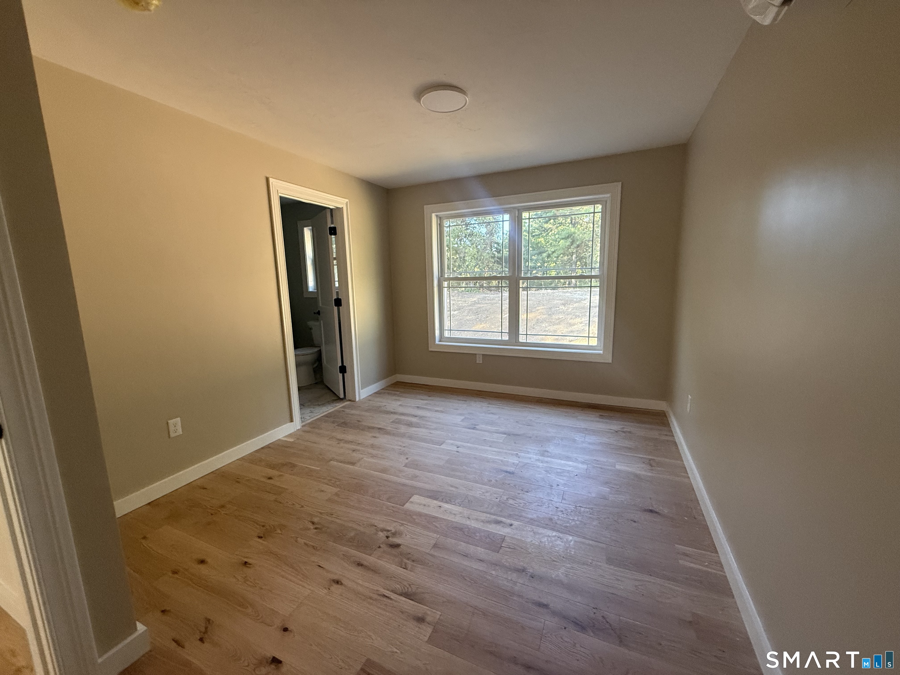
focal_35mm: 14
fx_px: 364
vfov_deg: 85.7
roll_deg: +1.1
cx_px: 450
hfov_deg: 102.1
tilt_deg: -9.7
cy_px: 338
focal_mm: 2.22
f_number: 2.2
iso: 400
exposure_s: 1/85
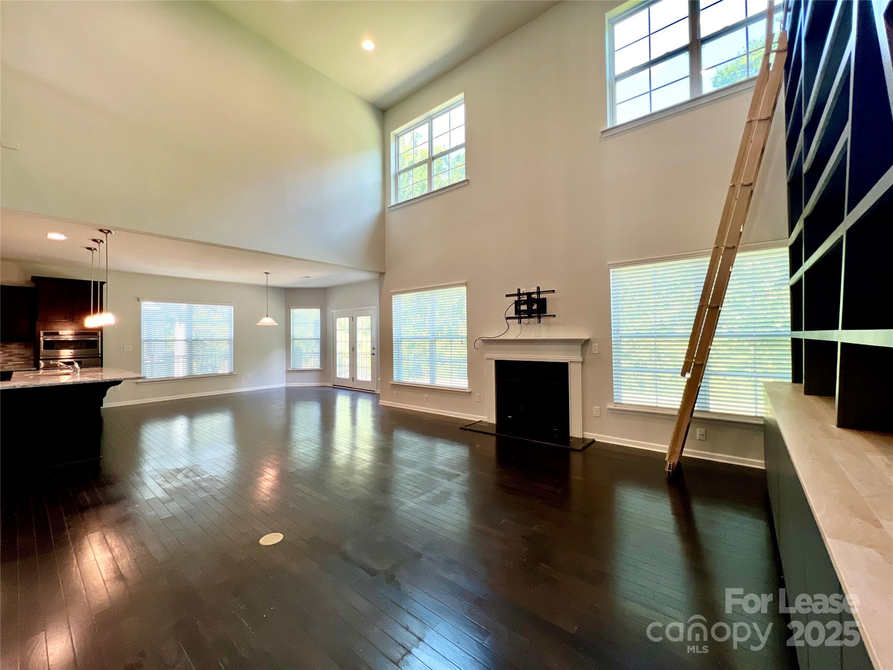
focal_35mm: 13
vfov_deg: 89.9
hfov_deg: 106.2
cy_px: 335
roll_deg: +1.0
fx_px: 335
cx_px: 446
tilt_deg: +0.5
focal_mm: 1.57
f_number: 1.8
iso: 160
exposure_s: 1/120
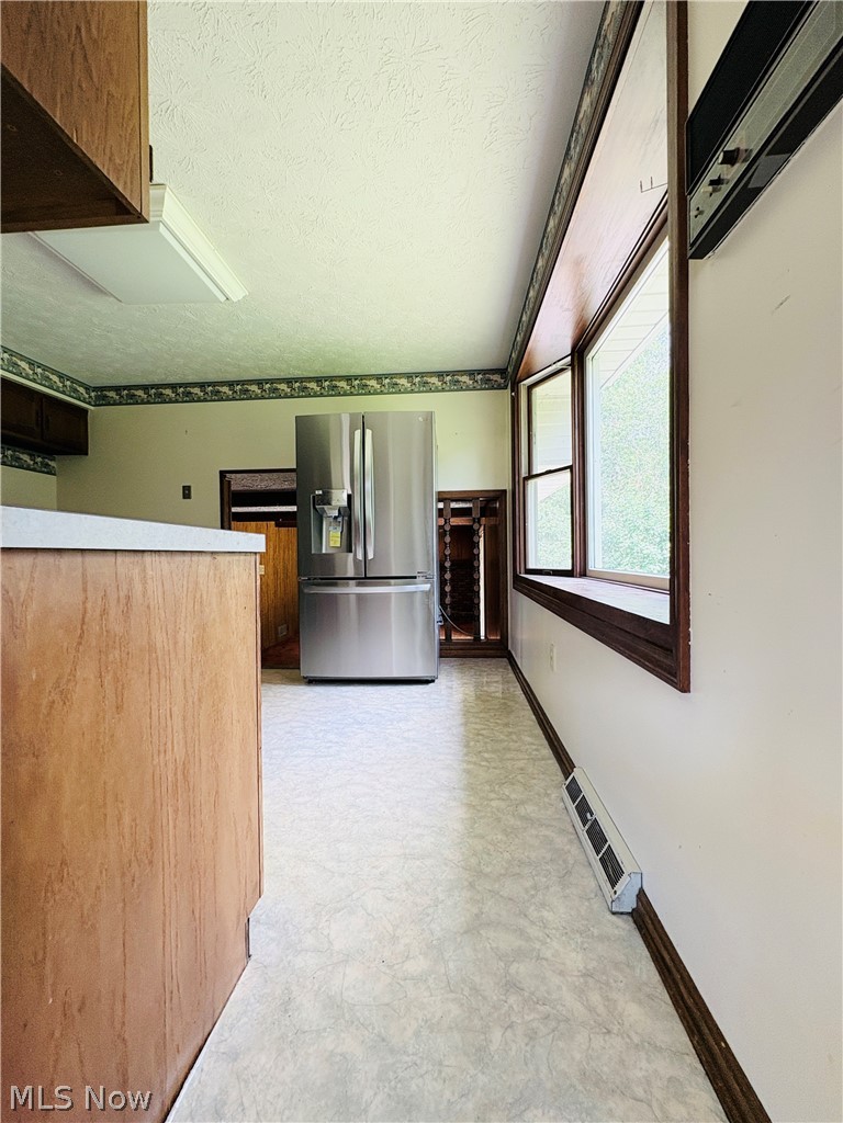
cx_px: 422
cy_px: 562
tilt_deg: -0.6
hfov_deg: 85.7
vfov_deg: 102.1
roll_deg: +0.6
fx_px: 455
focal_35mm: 14
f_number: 2.2
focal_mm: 2.22
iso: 125
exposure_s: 1/99
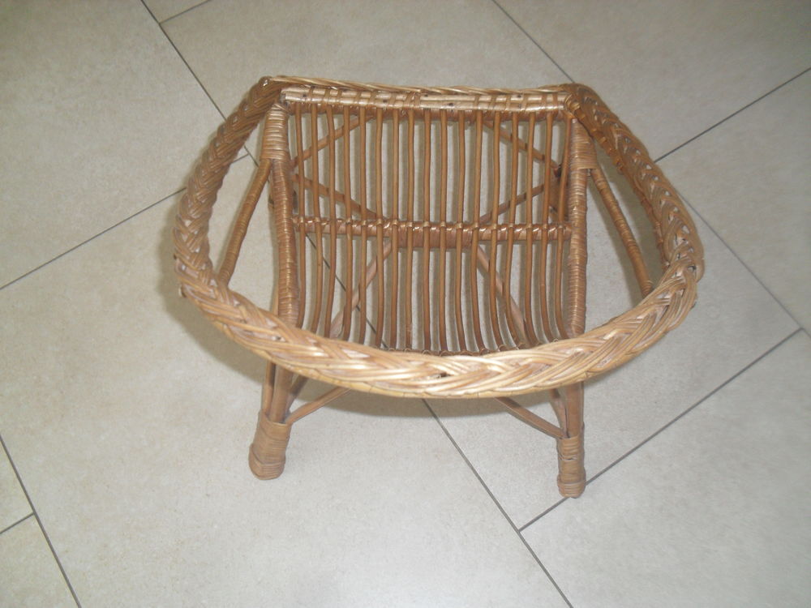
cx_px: 406
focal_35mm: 35
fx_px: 820
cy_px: 304
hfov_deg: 52.6
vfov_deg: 40.7
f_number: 3.2
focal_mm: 6.3
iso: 200
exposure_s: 1/45
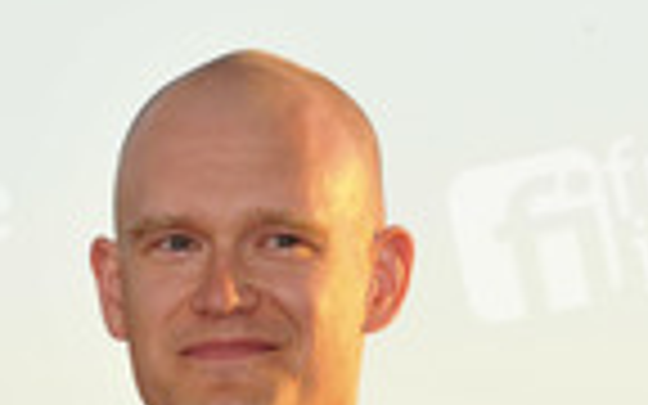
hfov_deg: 3.7
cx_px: 272
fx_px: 9996
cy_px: 891
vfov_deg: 2.3
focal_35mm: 566
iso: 1250
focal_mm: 200
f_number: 9
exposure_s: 1/250
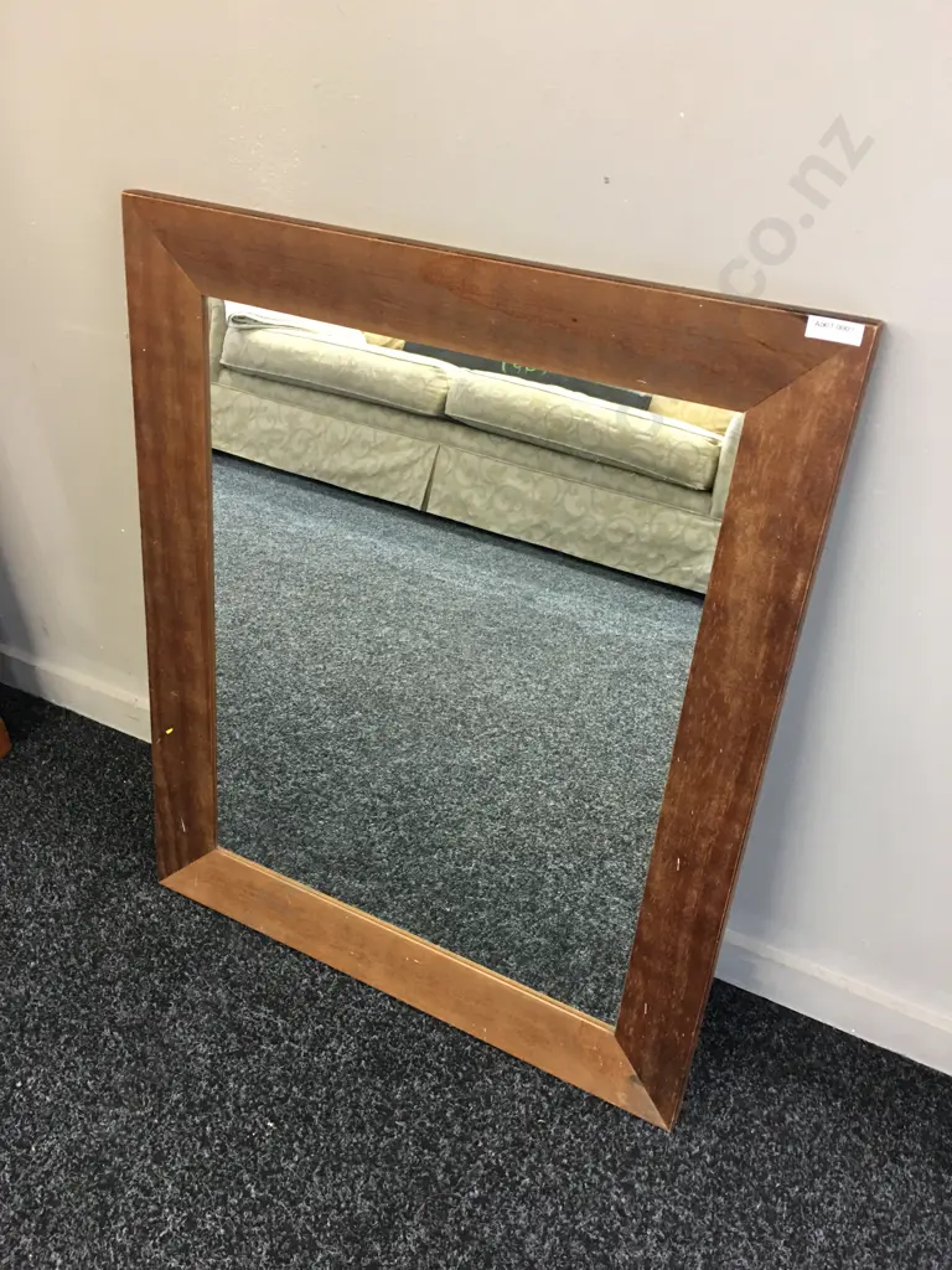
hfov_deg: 48.2
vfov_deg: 61.7
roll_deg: -0.2
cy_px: 635
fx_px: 1063
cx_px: 476
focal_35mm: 29
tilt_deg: -38.2
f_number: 2.2
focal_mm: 4.15
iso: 80
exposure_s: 1/10
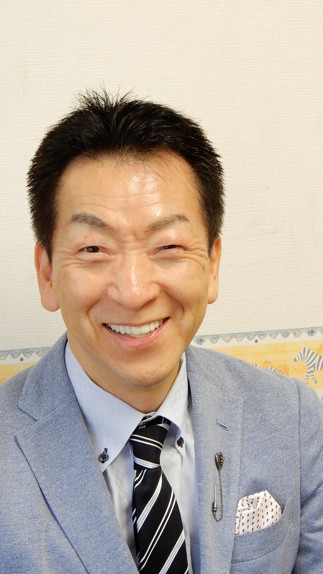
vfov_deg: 22.9
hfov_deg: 13.0
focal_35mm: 93
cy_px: 287
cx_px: 123
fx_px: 1416
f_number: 5
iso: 200
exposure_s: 1/13
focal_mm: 15.2
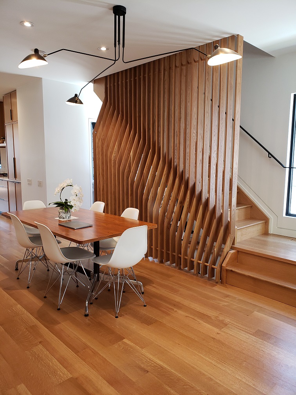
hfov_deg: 53.1
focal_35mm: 26
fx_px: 296
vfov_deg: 67.3
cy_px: 198
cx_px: 148
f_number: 2.4
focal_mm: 4.3
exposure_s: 1/24
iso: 100
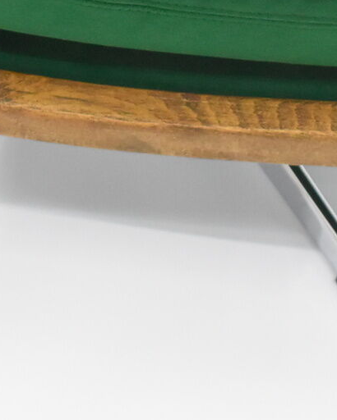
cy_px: -31
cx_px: 141
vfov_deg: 10.8
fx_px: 2193
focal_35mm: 176
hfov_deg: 8.8
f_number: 4.5
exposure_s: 1/125
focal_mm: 32
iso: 2800
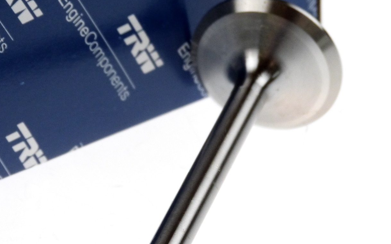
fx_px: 2216
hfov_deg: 10.1
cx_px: 244
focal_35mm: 208
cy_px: 182
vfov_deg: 6.3
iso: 250
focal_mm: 21.6
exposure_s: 1/250
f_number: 3.5
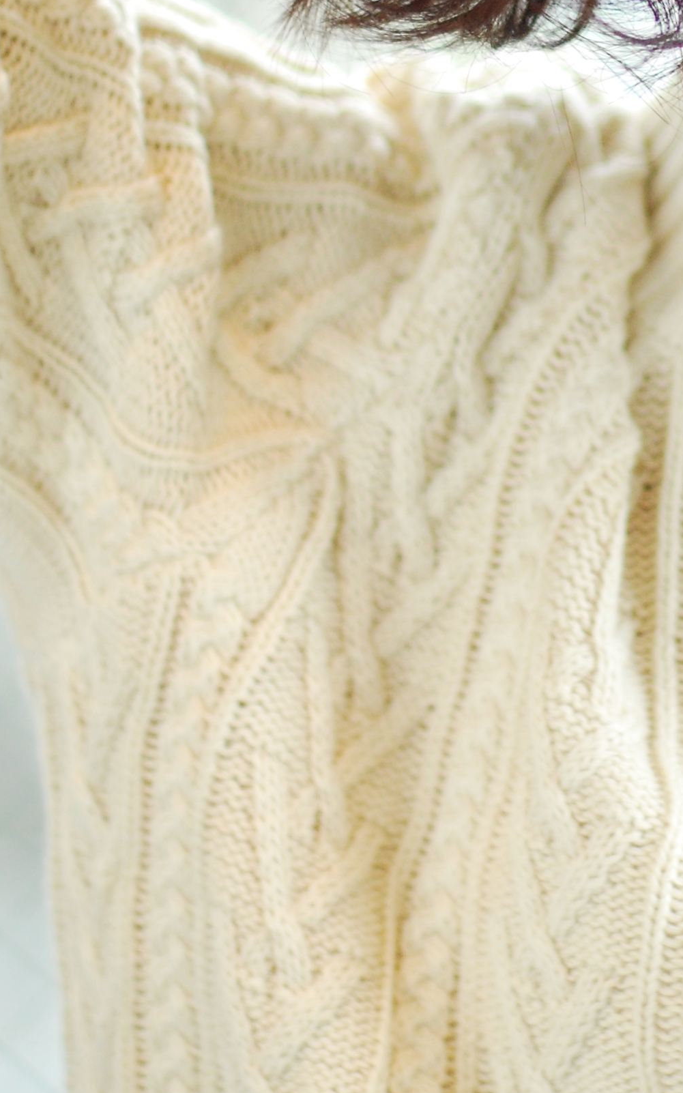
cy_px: 41
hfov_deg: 7.1
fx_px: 5511
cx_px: 719
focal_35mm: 185
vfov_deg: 11.2
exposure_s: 1/160
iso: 320
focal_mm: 50
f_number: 1.8
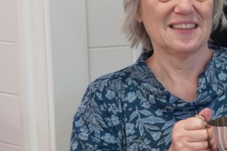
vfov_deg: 14.4
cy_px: 81
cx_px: 372
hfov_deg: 18.2
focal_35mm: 95
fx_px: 599
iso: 3200
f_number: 4
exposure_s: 1/160
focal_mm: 28
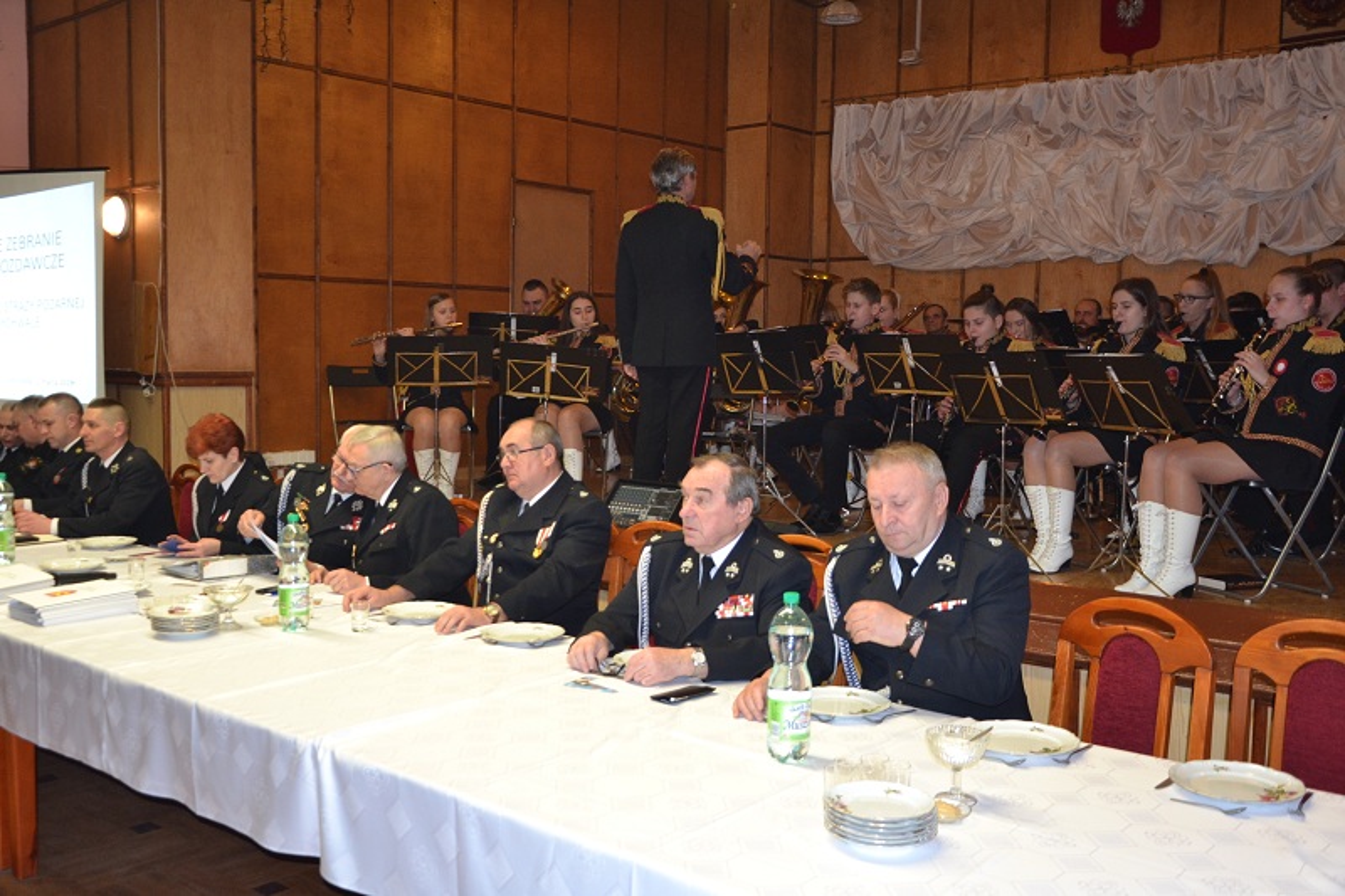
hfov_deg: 57.2
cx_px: 672
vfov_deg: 40.0
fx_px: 1233
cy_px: 448
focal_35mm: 33
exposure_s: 1/60
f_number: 3.8
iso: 900
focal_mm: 22
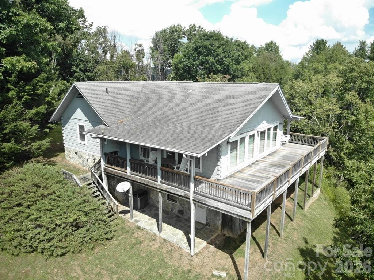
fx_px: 259
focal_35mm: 24
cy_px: 140
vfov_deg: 56.8
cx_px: 187
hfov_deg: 71.6
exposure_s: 1/30
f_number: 2.8
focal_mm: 4.5
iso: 100
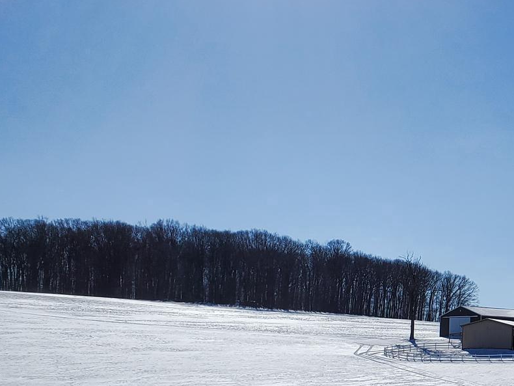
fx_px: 876
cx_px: 538
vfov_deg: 24.7
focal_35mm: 59
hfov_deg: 30.0
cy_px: 247
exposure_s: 1/5200
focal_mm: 4.3
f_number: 2.4
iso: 50
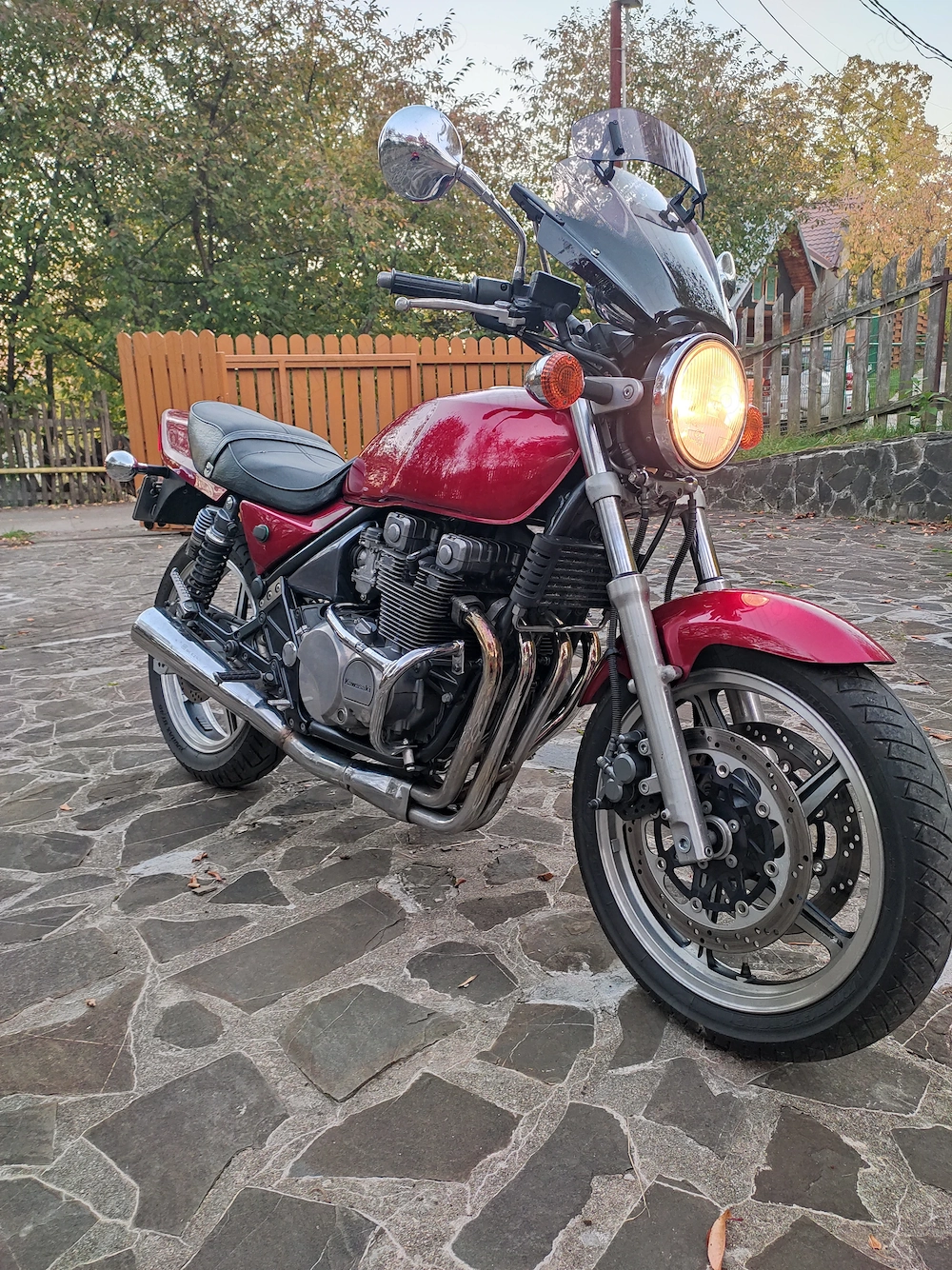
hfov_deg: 53.0
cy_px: 635
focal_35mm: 26
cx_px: 476
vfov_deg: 67.3
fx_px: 954
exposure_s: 1/33
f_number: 1.79
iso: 520
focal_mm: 4.74
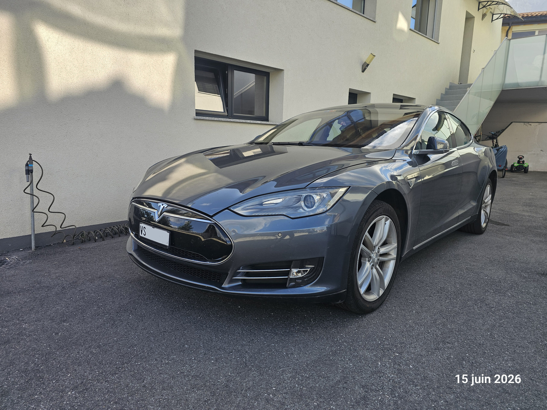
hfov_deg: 73.9
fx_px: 363
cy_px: 205
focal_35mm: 23
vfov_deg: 58.9
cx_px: 274
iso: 16
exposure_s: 1/251
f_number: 1.7
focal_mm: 6.3
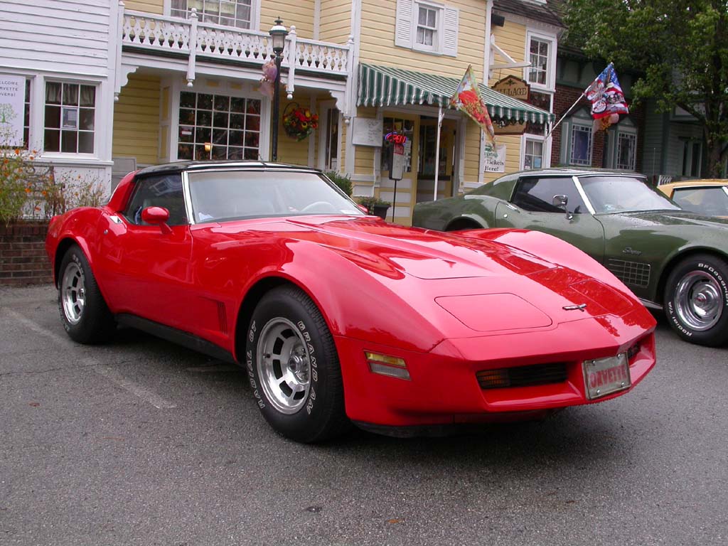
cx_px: 364
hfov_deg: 49.0
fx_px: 799
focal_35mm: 38
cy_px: 273
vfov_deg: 37.7
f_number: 4.7
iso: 100
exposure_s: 1/154
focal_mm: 7.85
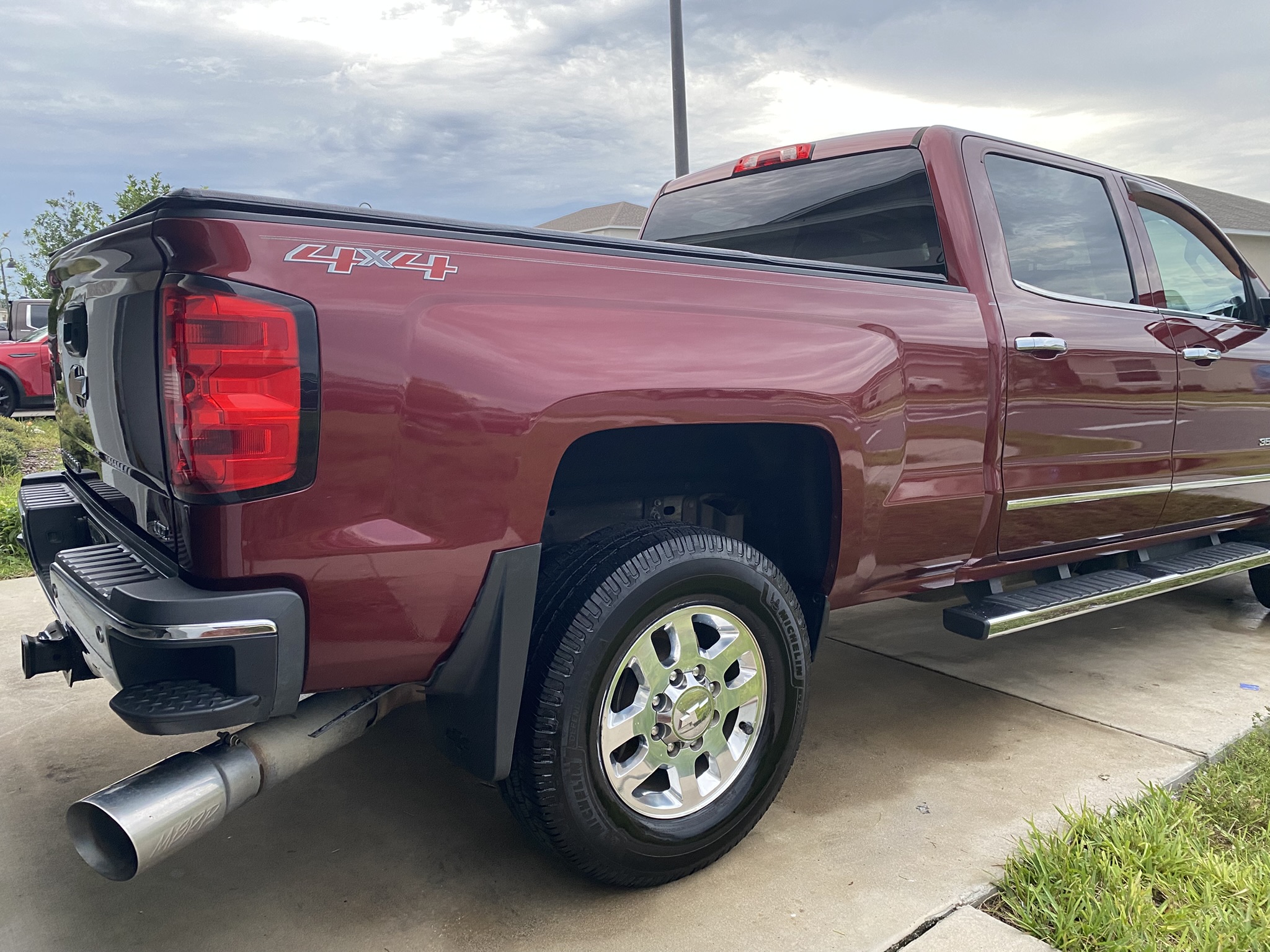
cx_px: 635
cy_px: 476
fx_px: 954
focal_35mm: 26
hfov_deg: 67.3
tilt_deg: -10.6
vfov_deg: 53.1
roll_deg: +1.4
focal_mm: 4.25
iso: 125
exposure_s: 1/67
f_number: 1.8
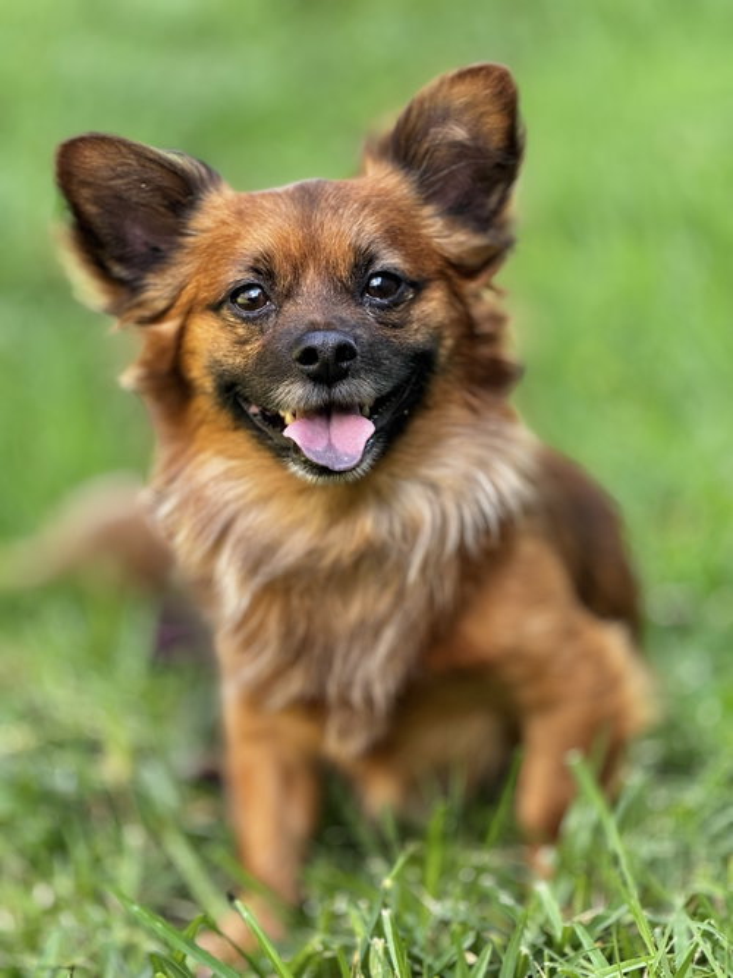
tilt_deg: -16.2
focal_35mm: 120
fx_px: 3389
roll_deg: +1.1
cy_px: 489
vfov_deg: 16.4
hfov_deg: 12.3
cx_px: 366
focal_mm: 15.66
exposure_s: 1/99
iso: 50
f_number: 2.8
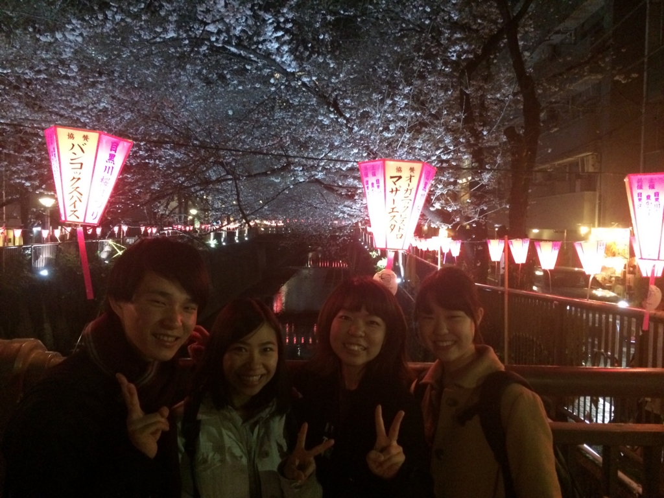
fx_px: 556
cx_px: 332
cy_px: 249
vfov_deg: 48.2
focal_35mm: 29
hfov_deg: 61.7
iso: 400
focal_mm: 4.15
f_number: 2.2
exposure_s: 1/15
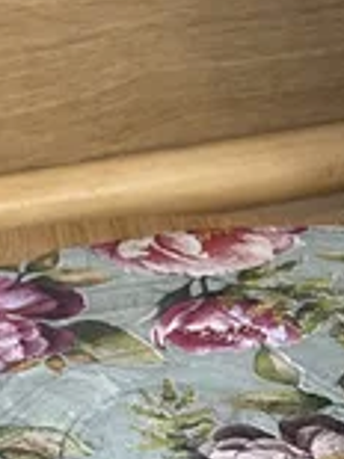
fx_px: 1778
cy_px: 284
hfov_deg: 11.0
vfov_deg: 14.7
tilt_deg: -27.4
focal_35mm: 134
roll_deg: -2.0
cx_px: 341
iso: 125
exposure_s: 1/80
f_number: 1.6
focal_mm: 4.2
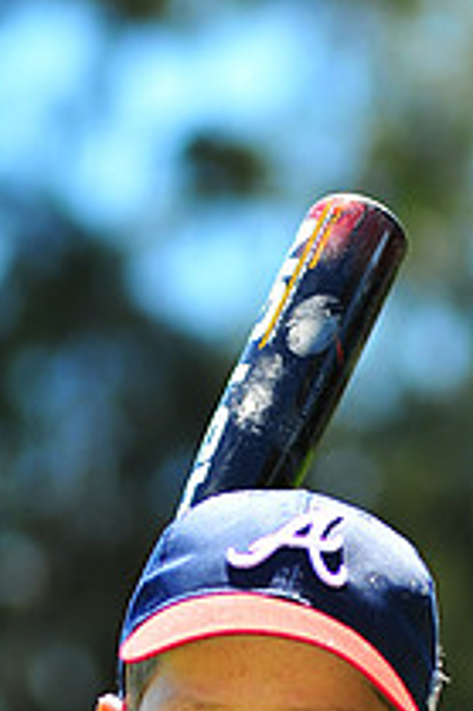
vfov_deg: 4.1
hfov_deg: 2.8
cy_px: 929
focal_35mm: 499
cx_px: 310
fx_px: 9850
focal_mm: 180
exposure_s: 1/500
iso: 200
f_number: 5
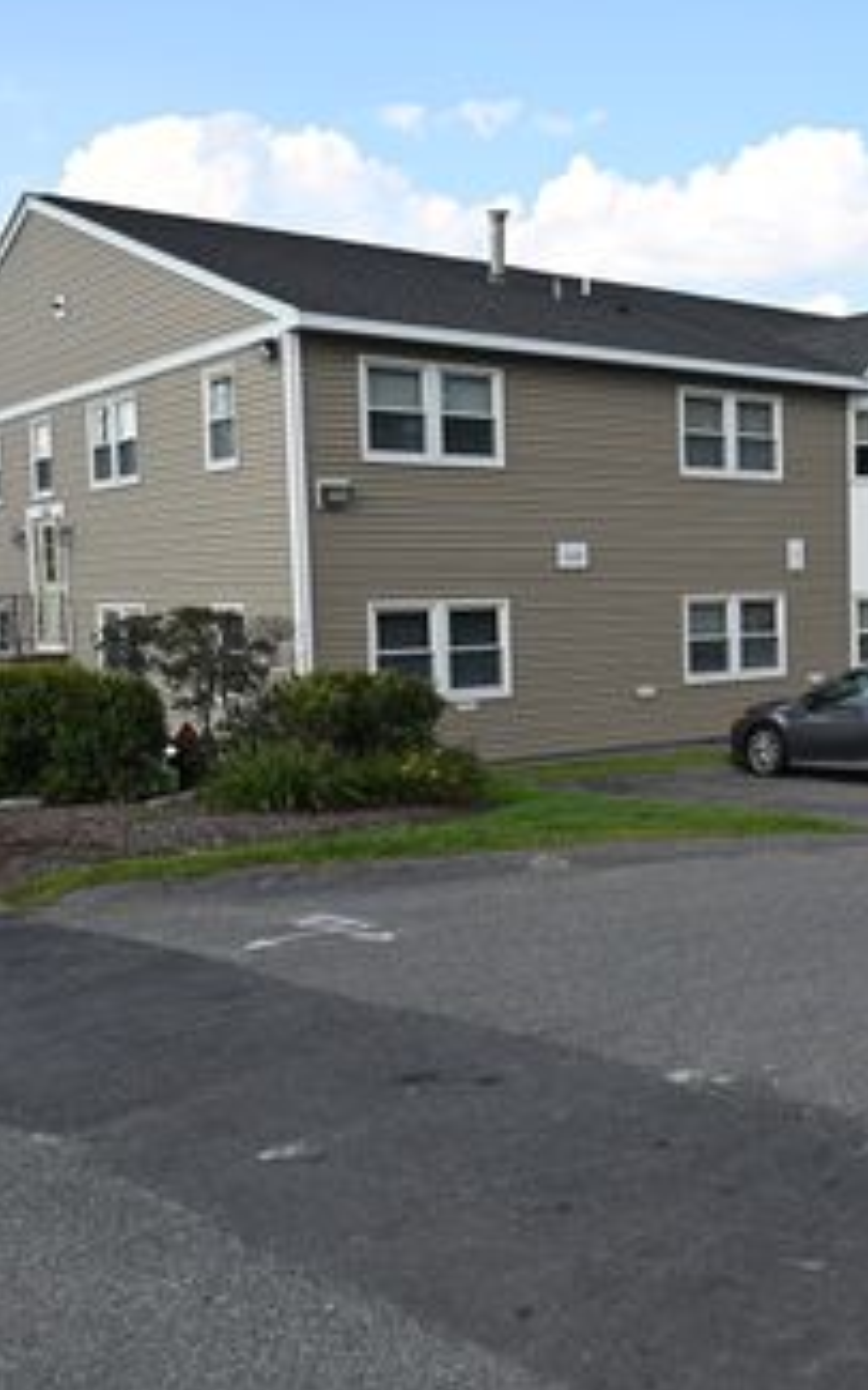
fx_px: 1393
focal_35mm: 37
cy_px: 682
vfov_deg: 53.0
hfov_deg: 32.8
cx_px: 787
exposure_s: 1/250
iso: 100
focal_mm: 23.5
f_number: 5.6
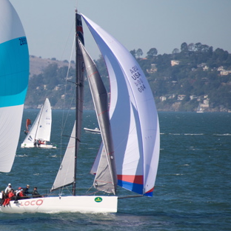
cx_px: 30
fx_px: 3707
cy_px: 120
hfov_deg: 3.6
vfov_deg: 3.6
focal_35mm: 491
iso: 320
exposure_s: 1/1600
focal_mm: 200
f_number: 5.6
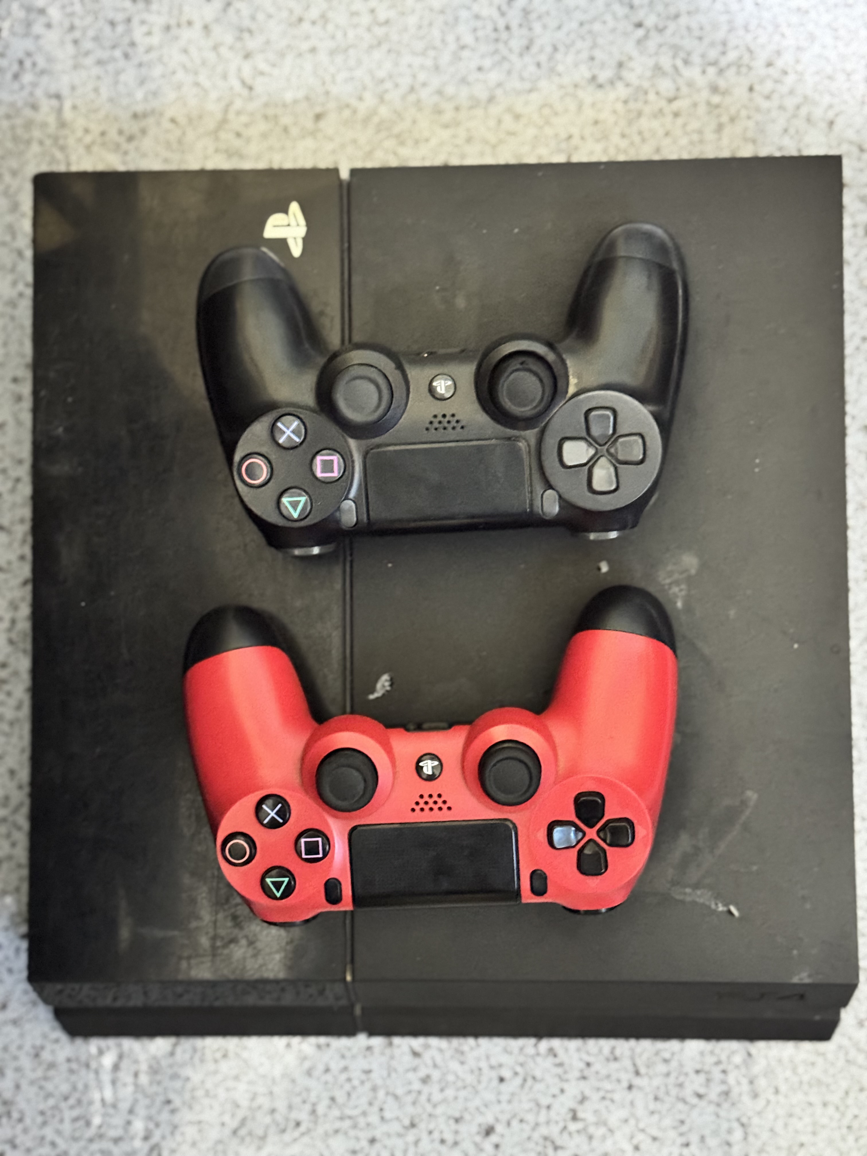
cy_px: 578
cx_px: 434
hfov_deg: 30.3
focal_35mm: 48
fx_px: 1603
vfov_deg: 39.7
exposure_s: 1/15
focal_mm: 6.76
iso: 2500
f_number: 1.78
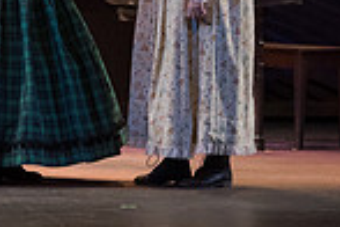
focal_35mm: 475
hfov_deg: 4.3
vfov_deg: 2.9
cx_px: -234
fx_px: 4486
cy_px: -85
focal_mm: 120
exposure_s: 1/400
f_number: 3.5
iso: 3200
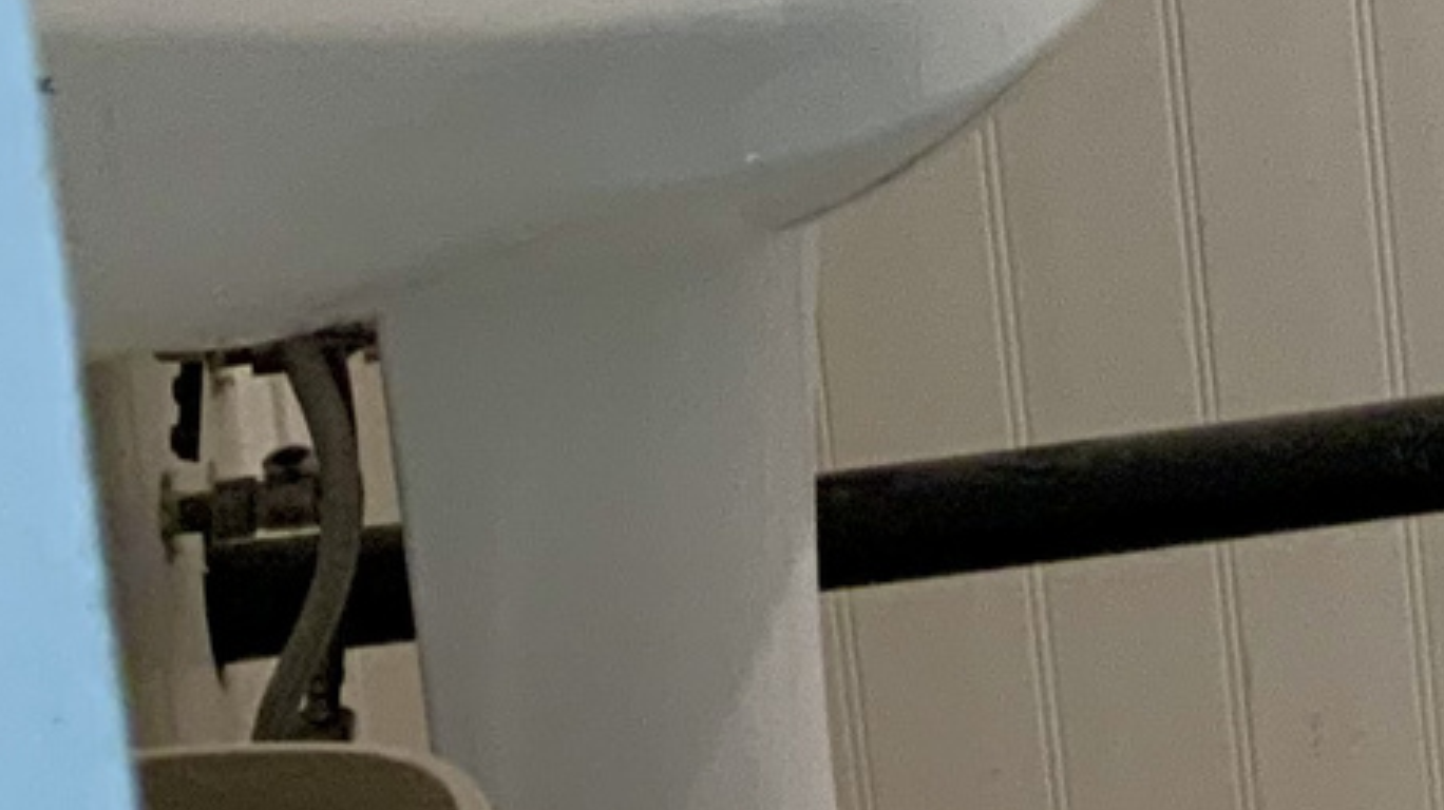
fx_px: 5435
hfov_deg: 13.9
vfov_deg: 7.7
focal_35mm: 142
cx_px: 2384
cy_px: -1414
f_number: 1.8
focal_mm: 3
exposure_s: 1/84
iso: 64
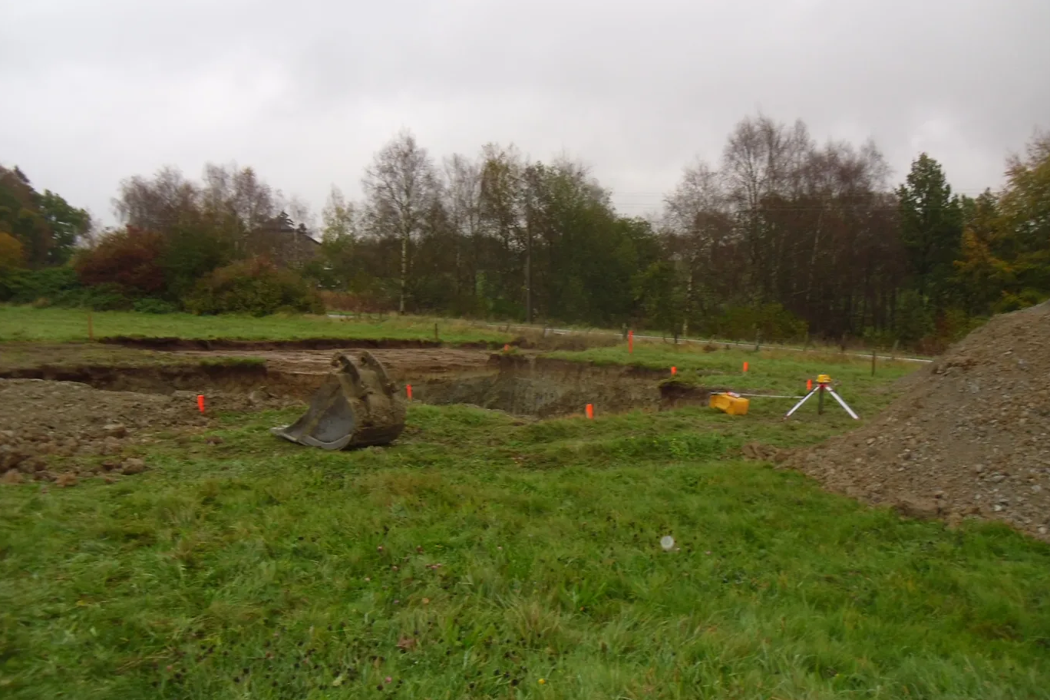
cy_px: 388
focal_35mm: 33
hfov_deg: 57.2
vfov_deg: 39.9
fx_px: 962
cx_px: 527
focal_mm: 5.6
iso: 100
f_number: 3.3
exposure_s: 1/45
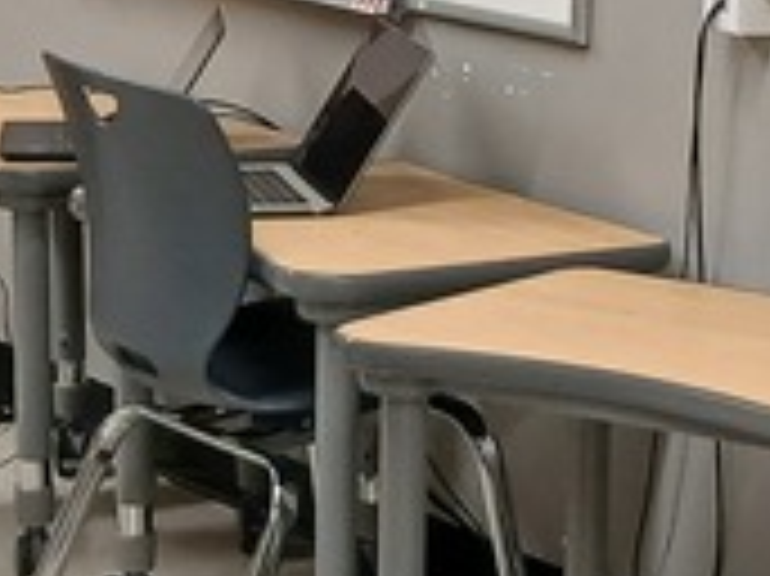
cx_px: 446
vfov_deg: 9.5
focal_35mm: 156
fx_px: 3468
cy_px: 531
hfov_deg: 12.7
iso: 125
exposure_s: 1/60
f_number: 1.8
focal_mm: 3.98
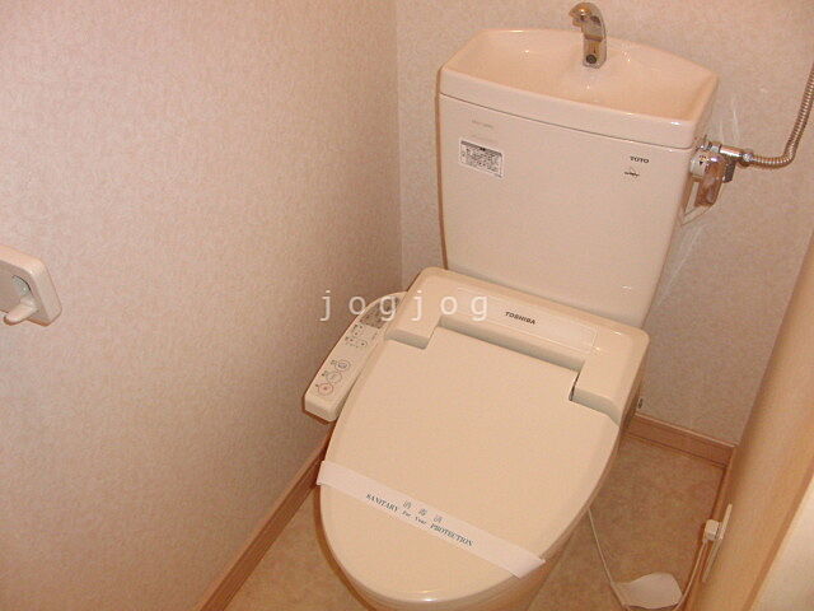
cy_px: 306
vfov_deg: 38.7
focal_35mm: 37
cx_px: 407
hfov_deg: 50.1
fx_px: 870
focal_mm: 6.42
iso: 400
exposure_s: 1/60
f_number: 3.6
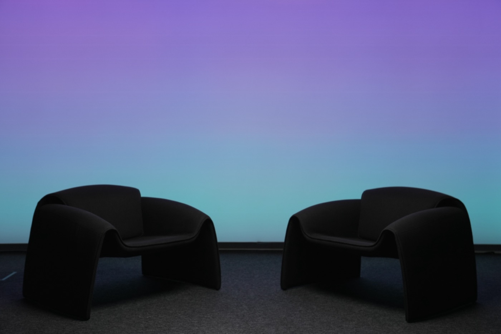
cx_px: 250
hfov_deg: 43.6
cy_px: 167
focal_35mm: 45
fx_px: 626
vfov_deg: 29.9
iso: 500
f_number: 4
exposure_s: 1/49
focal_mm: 30
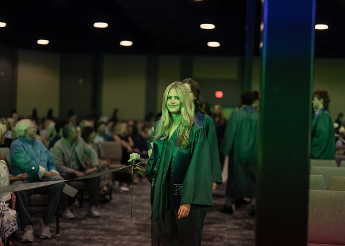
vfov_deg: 26.6
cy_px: 123
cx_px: 172
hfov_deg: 36.7
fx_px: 520
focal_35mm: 53
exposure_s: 1/500
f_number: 1.2
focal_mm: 50
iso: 1250
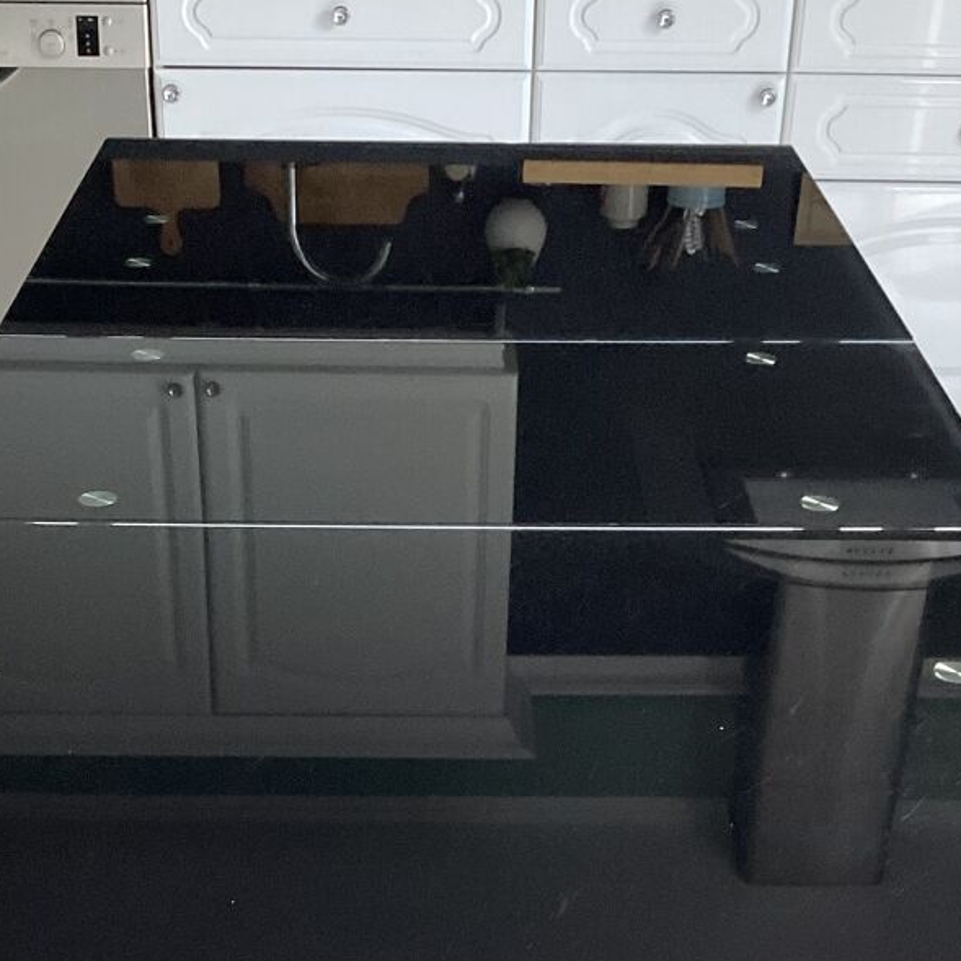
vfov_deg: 26.6
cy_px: 892
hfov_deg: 27.7
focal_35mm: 62
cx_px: 441
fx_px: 1947
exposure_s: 1/120
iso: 80
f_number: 2.4
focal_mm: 3.3
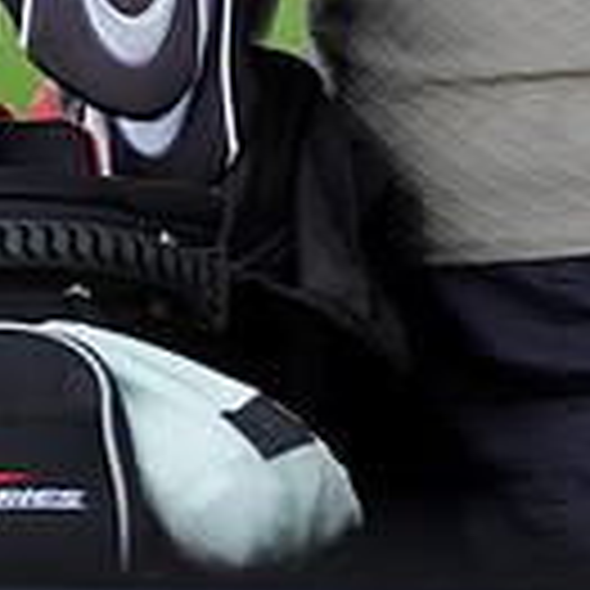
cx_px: 160
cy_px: -360
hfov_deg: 1.3
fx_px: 25396
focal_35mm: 1317
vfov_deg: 1.3
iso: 400
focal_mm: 300
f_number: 4
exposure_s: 1/800
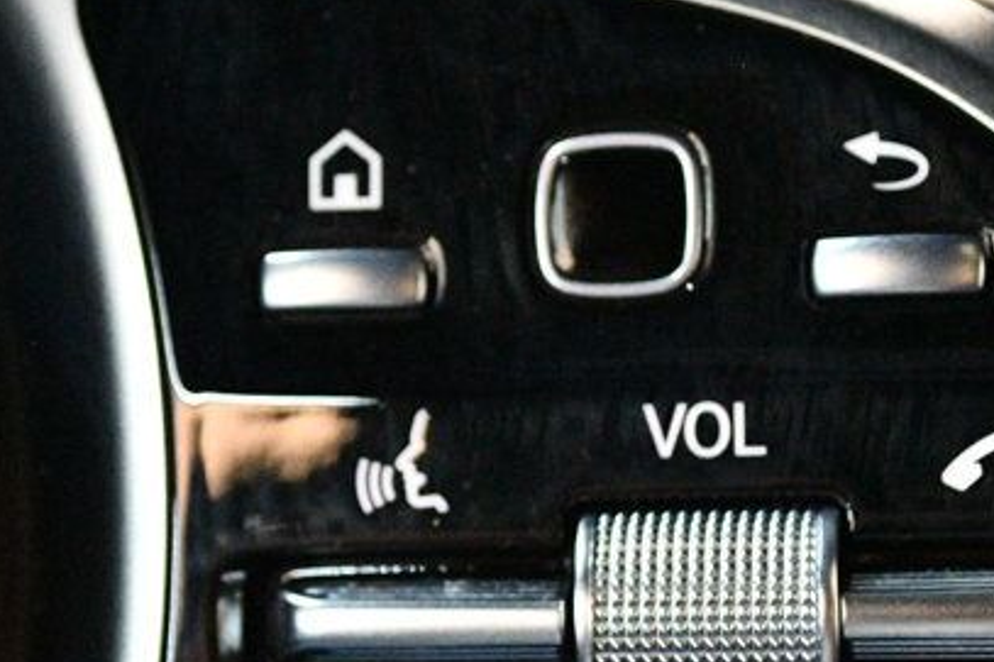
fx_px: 4167
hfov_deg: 13.6
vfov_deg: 9.1
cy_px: 491
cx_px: 454
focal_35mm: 151
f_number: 5.3
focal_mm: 40
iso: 10000
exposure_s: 1/60
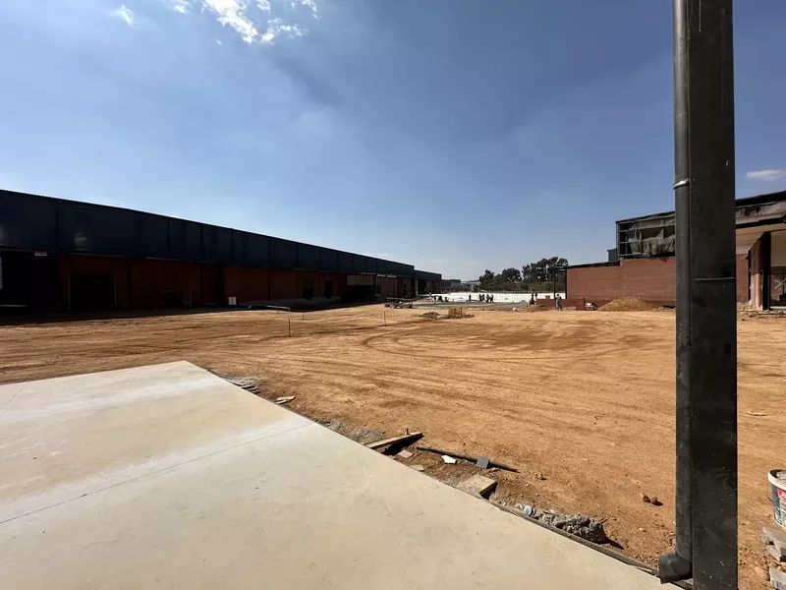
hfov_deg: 102.1
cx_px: 393
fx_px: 318
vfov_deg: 85.7
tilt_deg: -4.4
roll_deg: +3.3
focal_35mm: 14
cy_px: 295
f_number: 2.2
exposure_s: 1/3610
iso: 50
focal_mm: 2.22
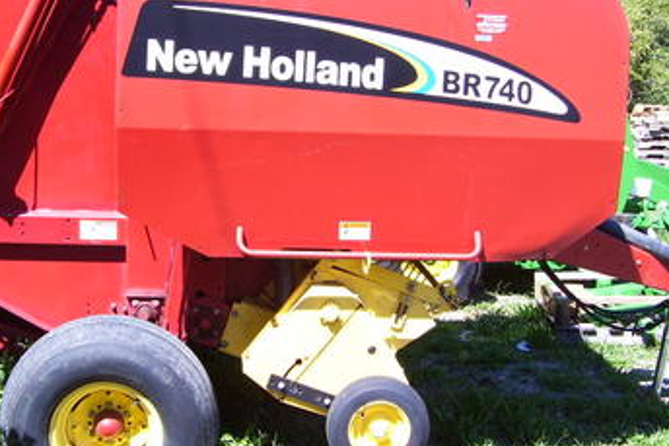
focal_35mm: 56
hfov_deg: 35.6
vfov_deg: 24.1
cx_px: 288
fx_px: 1040
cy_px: 164
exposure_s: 1/500
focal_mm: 5.6
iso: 80
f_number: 2.7
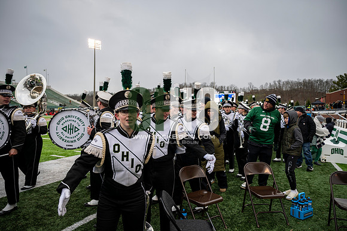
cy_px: 116
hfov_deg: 73.7
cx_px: 174
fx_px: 231
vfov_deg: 53.2
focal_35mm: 24
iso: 100
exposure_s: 1/500
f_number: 2.8
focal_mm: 24
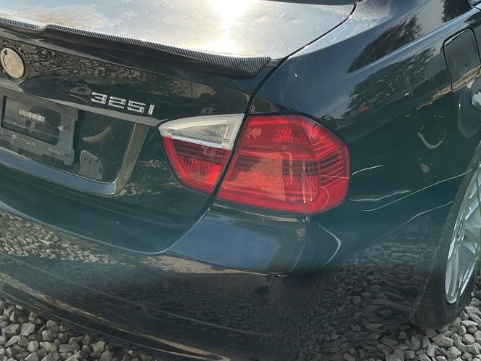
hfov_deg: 34.3
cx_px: 266
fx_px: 778
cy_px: 98
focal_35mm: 56
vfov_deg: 25.8
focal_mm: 3
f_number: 1.8
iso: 16
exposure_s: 1/804
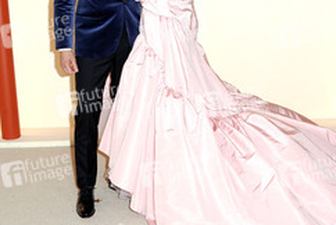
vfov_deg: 20.9
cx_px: 193
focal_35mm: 65
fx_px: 607
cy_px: 67
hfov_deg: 30.9
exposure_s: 1/200
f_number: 7.1
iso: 1600
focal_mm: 35
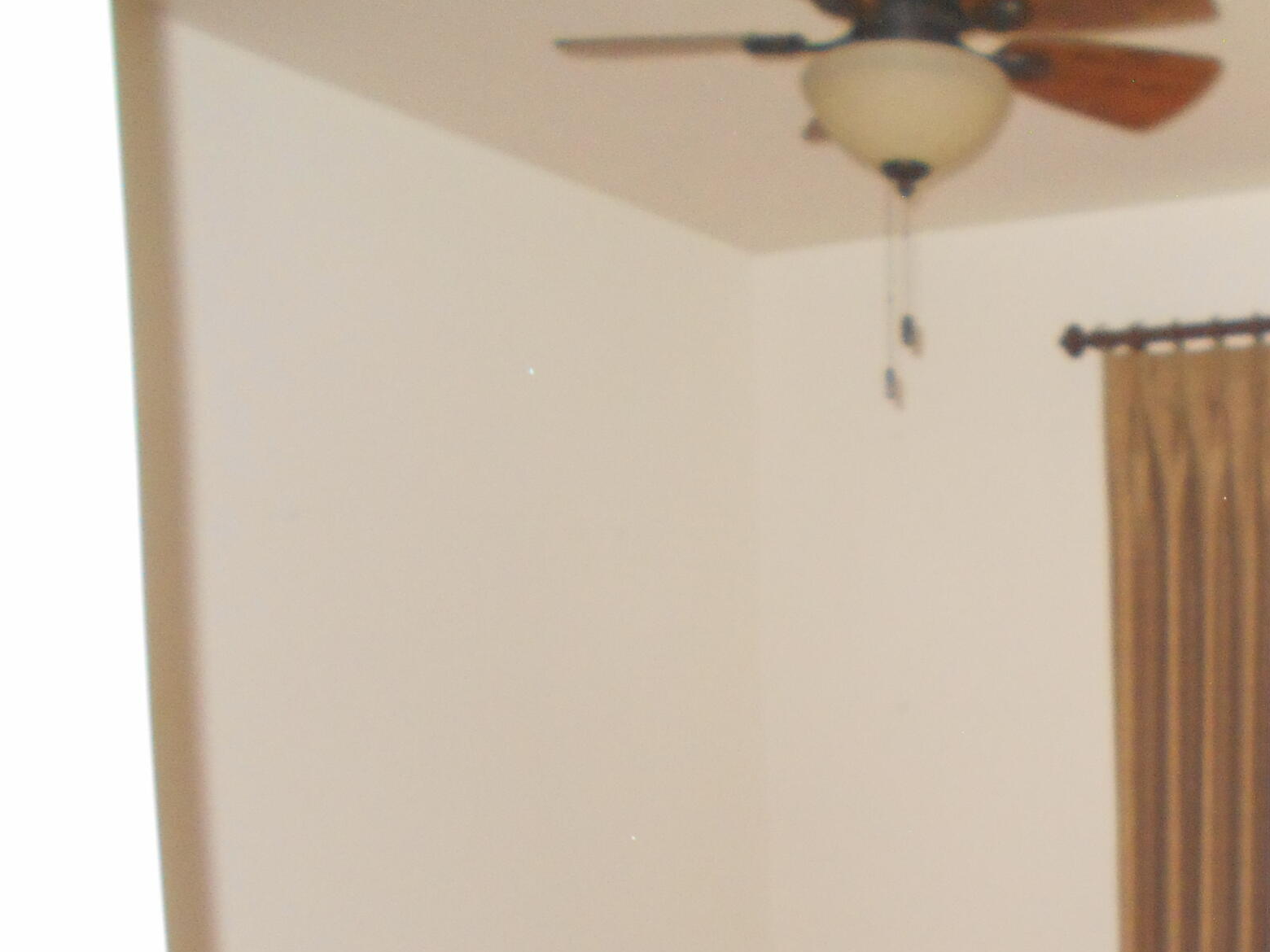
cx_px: 1112
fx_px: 1834
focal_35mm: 50
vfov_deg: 27.9
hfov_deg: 36.1
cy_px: 870
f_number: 3.2
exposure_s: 1/25
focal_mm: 4.6
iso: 360
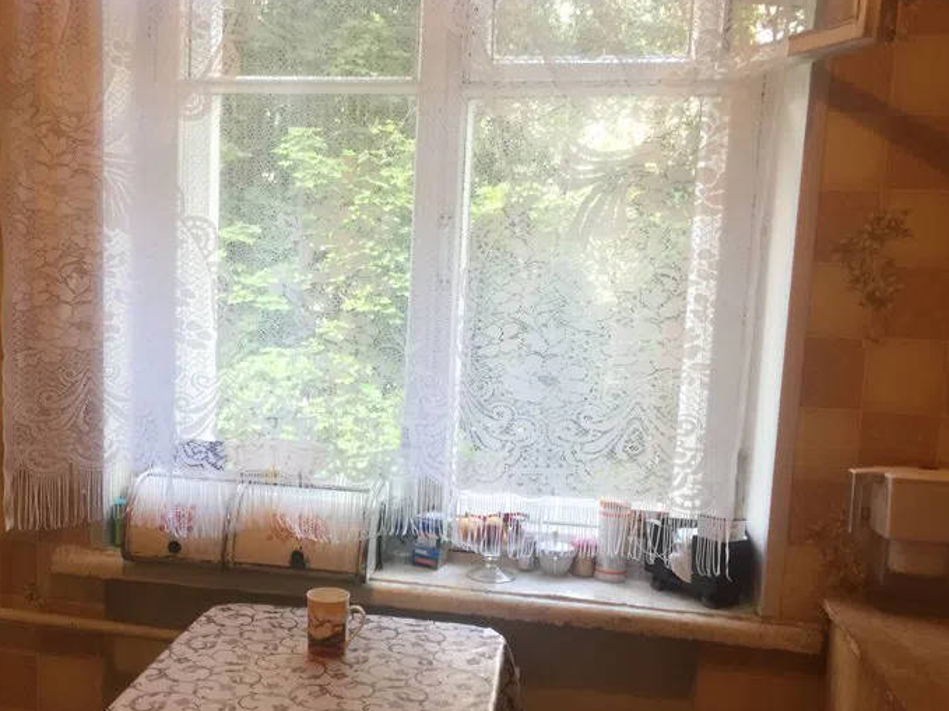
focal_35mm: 41
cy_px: 384
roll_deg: -3.1
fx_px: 1124
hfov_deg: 44.9
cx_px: 292
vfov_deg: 35.1
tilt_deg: -8.7
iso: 40
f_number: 2.2
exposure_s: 1/33
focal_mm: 4.15
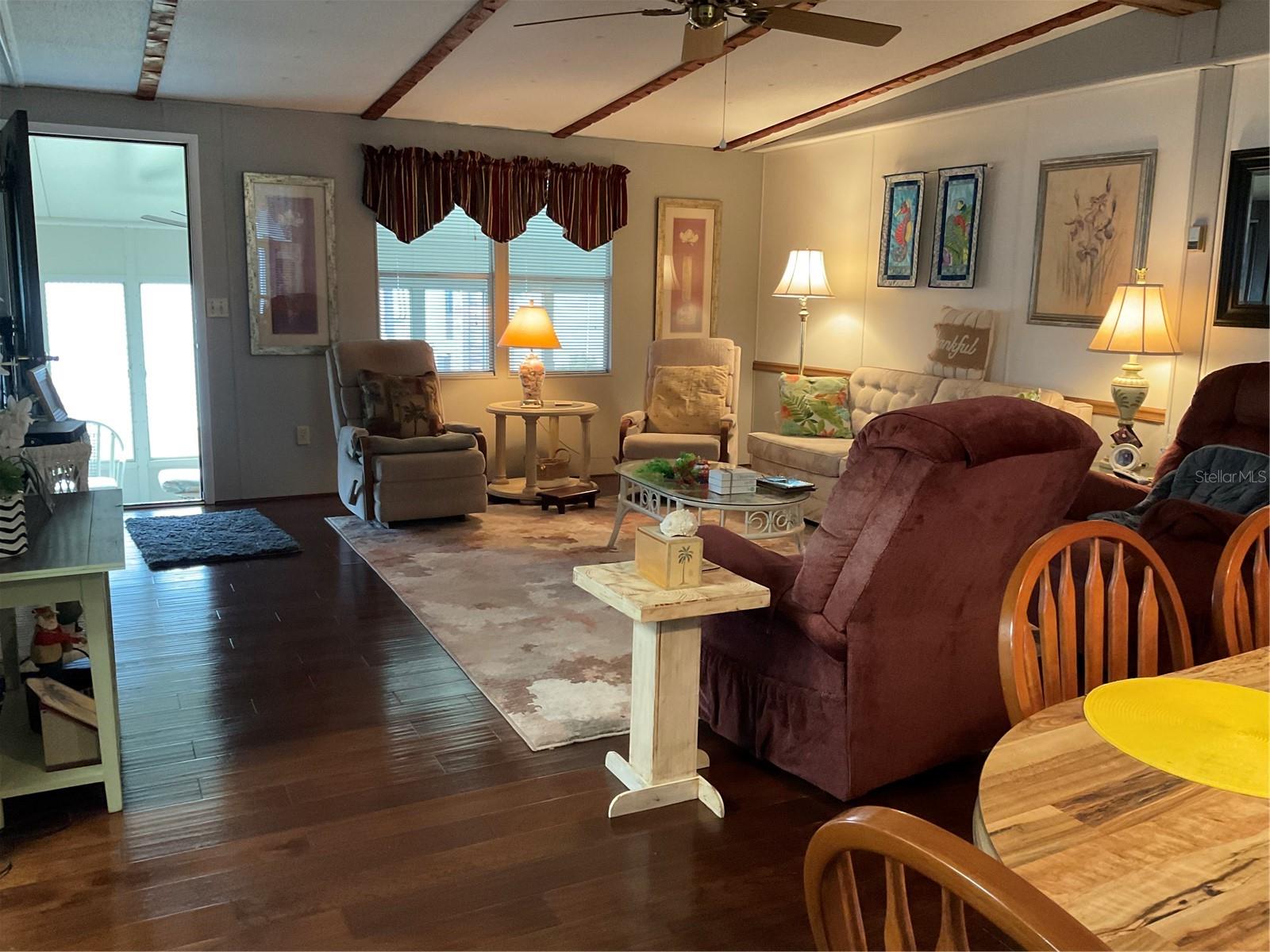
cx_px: 635
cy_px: 476
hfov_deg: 61.7
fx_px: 1064
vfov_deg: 48.2
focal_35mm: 29
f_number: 1.8
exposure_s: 1/40
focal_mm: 3
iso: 200
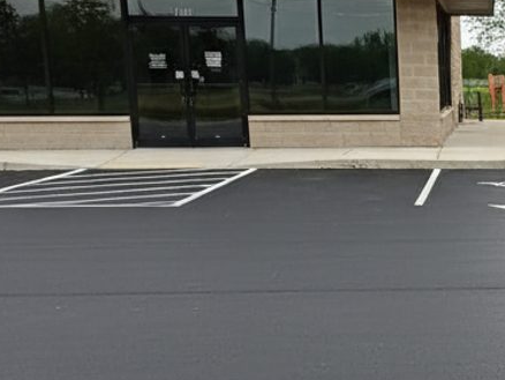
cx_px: 645
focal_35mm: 63
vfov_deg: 22.8
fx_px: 920
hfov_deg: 26.4
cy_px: 337
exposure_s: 1/1267
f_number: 1.8
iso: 207
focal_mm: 6.4
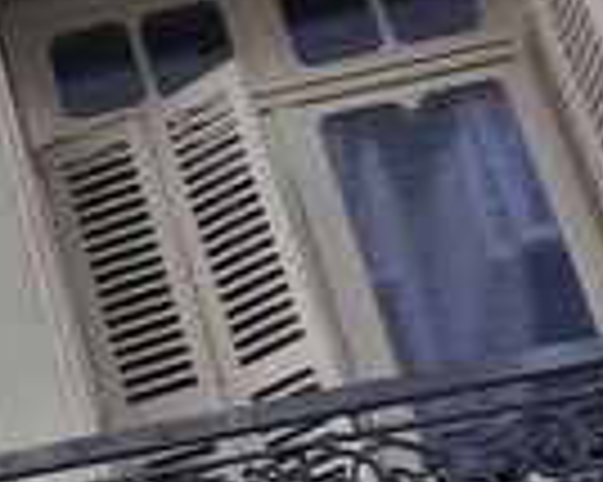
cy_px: 36
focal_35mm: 175
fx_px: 3121
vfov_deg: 8.8
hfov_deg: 9.2
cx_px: -1098
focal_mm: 4.6
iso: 32
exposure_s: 1/237
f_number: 2
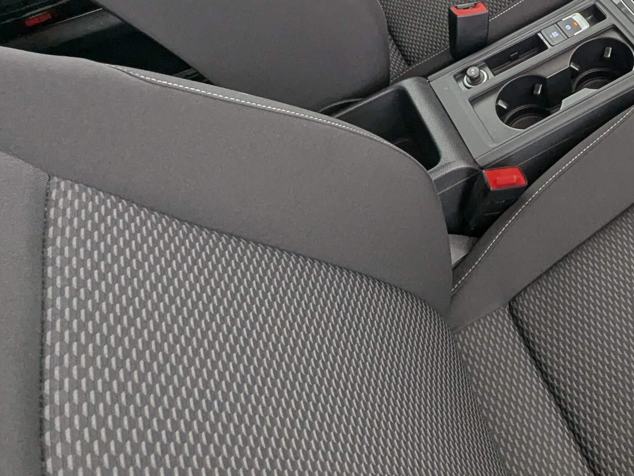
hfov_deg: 41.5
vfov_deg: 32.7
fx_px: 751
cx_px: 591
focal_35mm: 41
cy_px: 19
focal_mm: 2.35
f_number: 2.2
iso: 50
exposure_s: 1/31
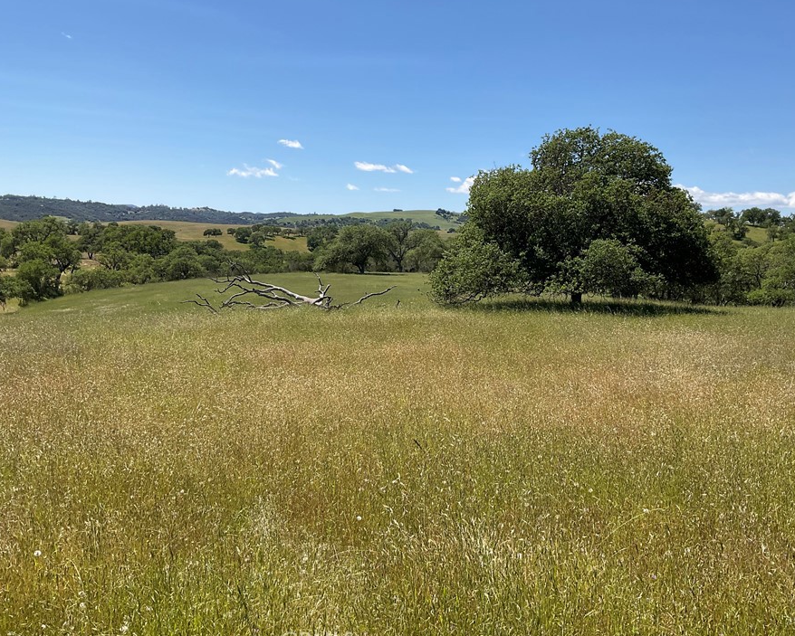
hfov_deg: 54.1
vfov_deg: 44.6
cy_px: 306
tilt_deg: -5.5
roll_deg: -0.9
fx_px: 777
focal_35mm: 33
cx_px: 429
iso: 16
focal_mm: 3
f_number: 1.8
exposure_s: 1/1984
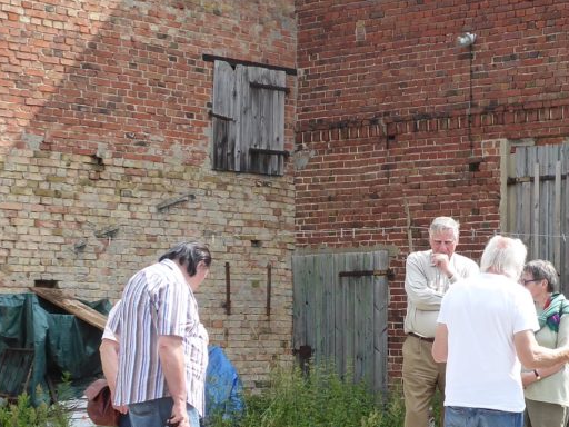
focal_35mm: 98
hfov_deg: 19.7
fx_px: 1611
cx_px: 507
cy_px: 301
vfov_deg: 15.0
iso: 125
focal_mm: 8.4
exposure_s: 1/250
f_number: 4
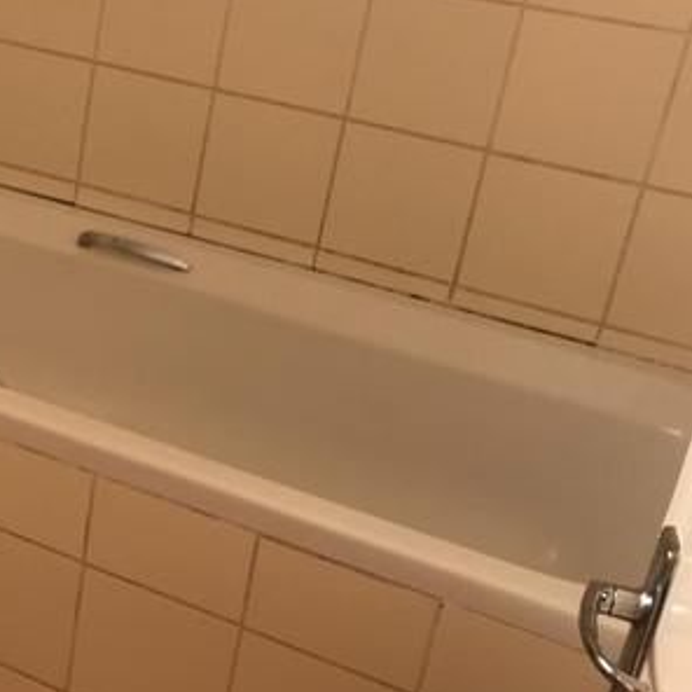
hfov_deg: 23.6
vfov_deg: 25.7
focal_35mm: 67
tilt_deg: -24.1
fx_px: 1515
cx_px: -131
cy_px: 339
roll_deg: -4.6
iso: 32
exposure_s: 1/50
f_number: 1.8
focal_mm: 3.99
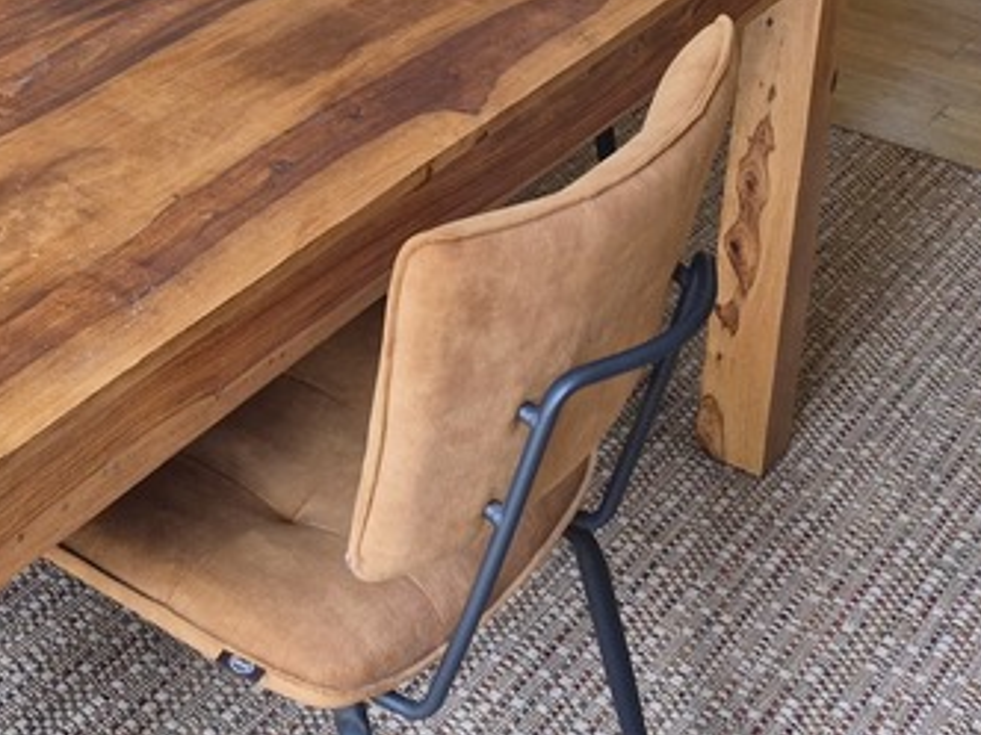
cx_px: 80
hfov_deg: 26.4
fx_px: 2012
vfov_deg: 19.0
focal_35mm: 71
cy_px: -254
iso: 100
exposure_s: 1/180
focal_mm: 5.4
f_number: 1.8
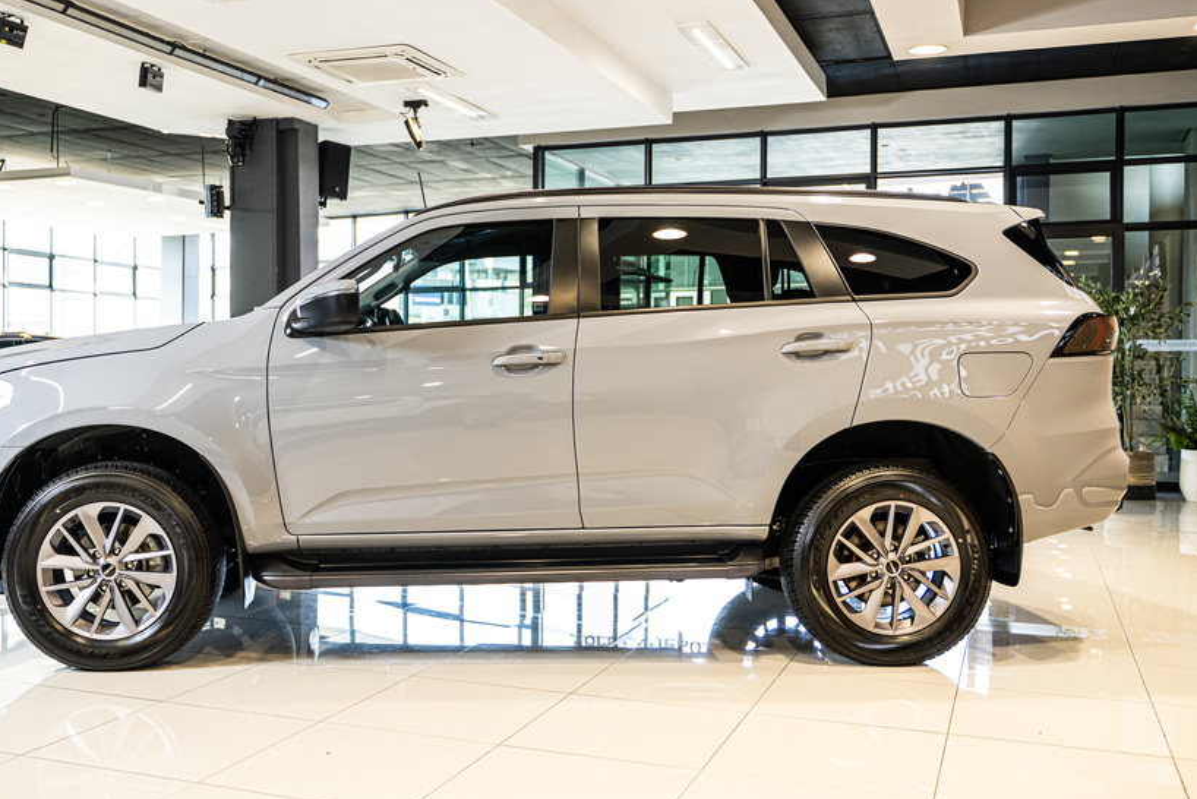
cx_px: 548
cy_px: 391
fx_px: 1164
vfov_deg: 37.9
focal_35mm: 35
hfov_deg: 54.3
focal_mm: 28
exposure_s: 1/125
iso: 640
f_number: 2.8
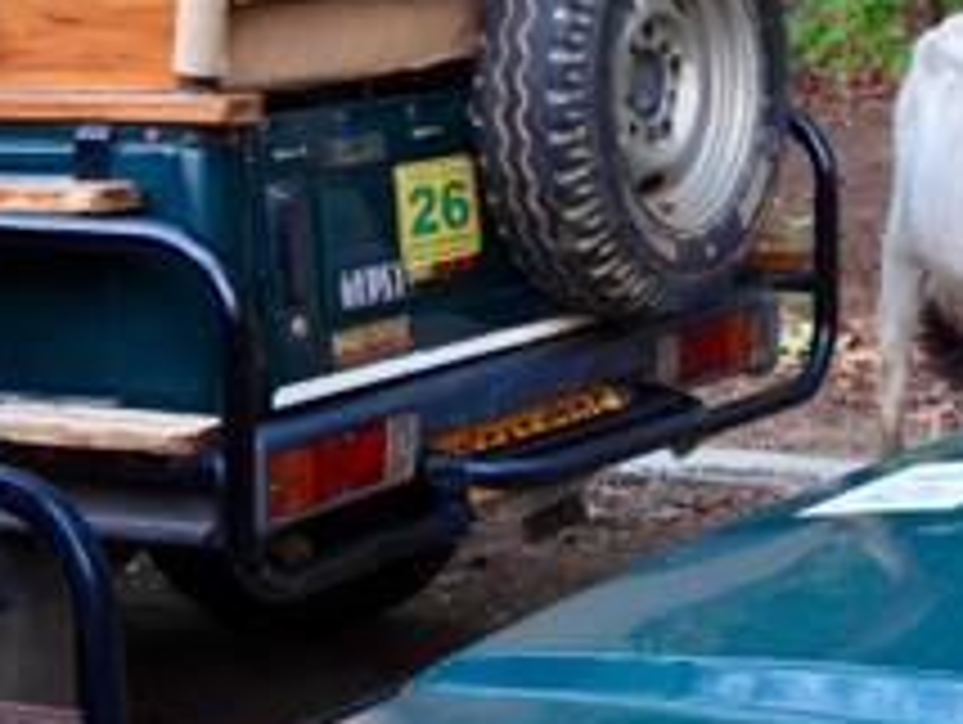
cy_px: 72
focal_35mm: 112
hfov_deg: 17.1
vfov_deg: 13.1
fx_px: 3119
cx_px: 990
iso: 400
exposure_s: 1/20
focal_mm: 8.9
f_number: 3.5
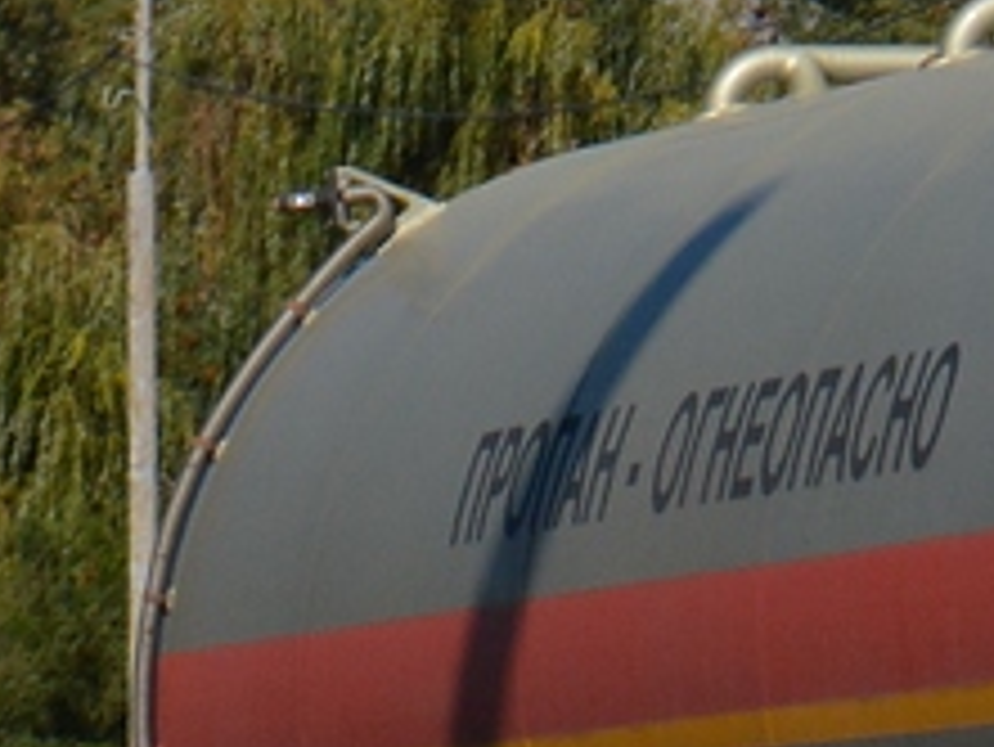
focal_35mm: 586
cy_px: 688
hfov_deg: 3.4
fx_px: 16825
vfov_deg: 2.5
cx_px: 2193
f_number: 8
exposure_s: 1/2000
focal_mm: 75
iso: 360
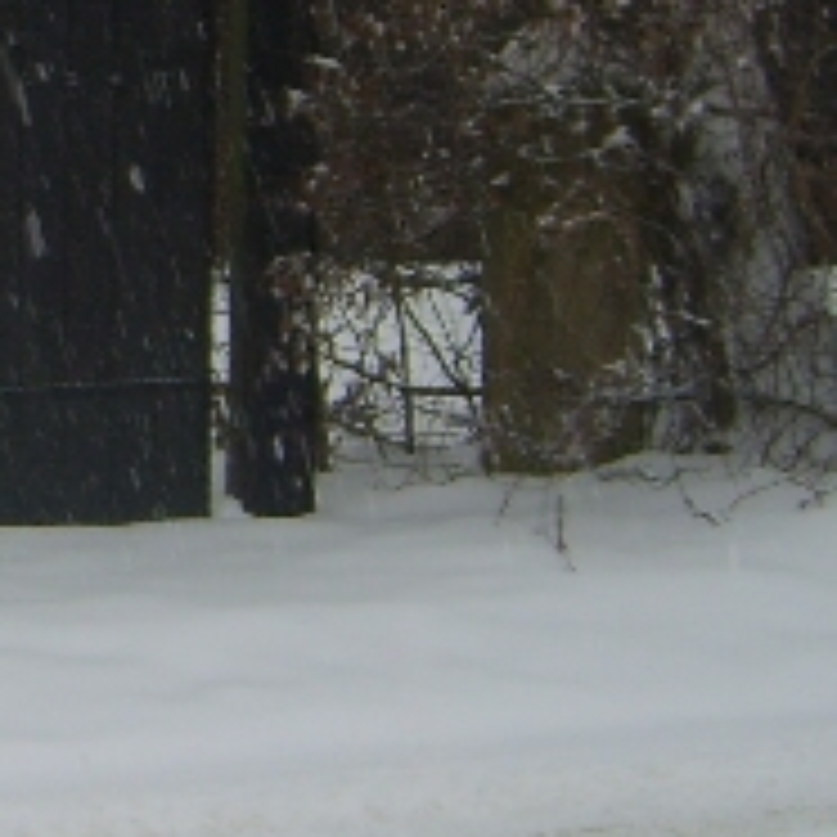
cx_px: -522
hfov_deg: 12.3
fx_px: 3638
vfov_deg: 12.9
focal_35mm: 133
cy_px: -27
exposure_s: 1/125
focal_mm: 5.8
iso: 50
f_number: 2.8
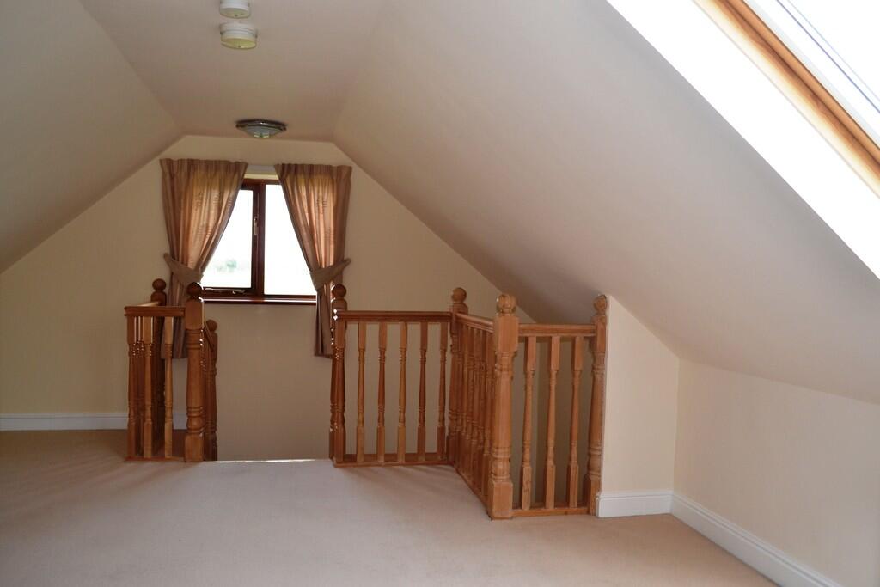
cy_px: 294
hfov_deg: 61.9
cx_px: 440
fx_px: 733
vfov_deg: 43.6
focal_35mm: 30
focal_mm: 20
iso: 400
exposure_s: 1/100
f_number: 4
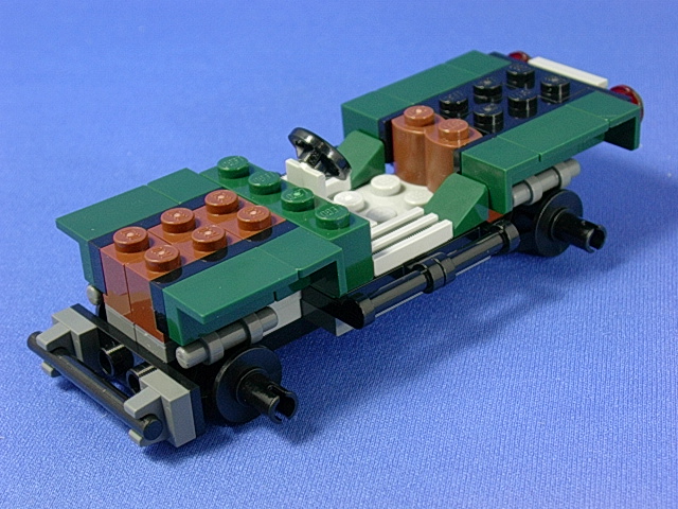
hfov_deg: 26.0
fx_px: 1469
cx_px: 339
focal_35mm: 75
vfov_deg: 19.6
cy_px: 254
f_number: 3.8
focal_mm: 11.3
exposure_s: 1/5.6
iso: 70
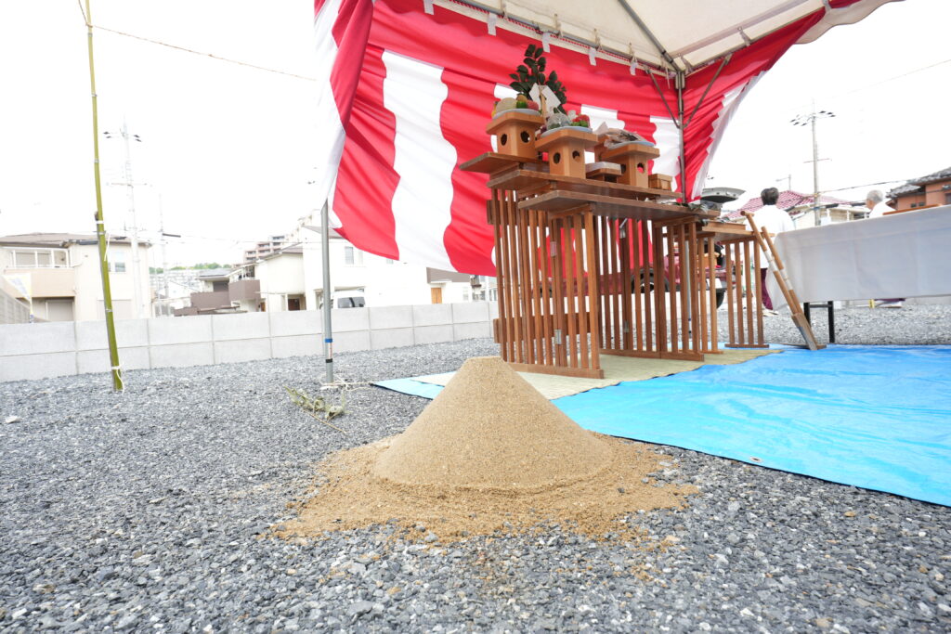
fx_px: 528
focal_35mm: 20
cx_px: 476
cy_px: 317
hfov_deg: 84.0
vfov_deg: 61.9
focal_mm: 20
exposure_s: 1/20
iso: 100
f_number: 8
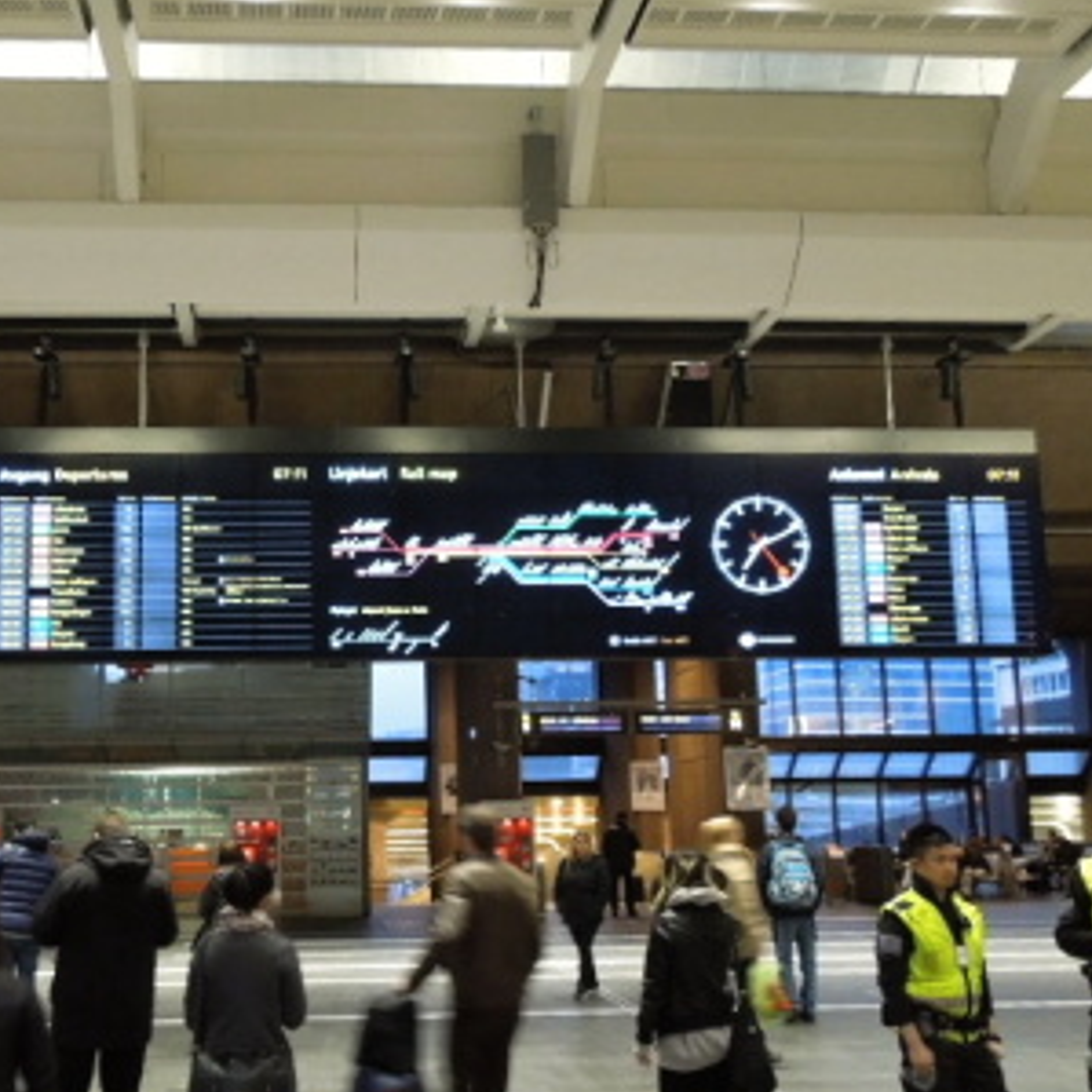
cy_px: 604
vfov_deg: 44.9
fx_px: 1321
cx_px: 362
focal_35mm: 37
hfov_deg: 44.3
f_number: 3.3
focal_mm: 4.5
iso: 400
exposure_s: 1/10
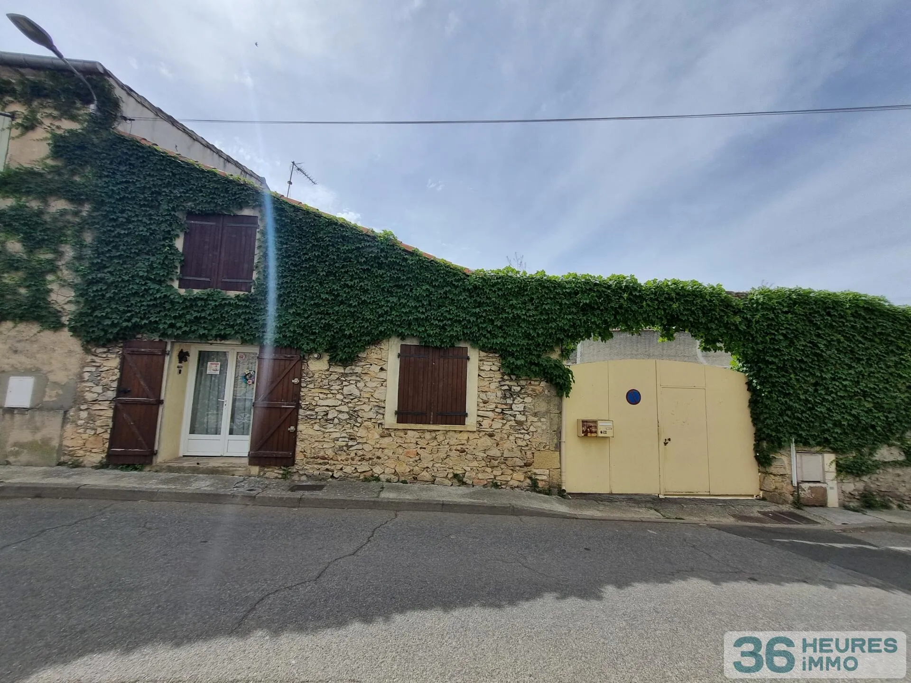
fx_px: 342
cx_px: 456
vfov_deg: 89.9
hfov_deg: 106.2
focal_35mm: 13
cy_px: 342
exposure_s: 1/2784
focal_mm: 1.74
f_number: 2.2
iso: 50
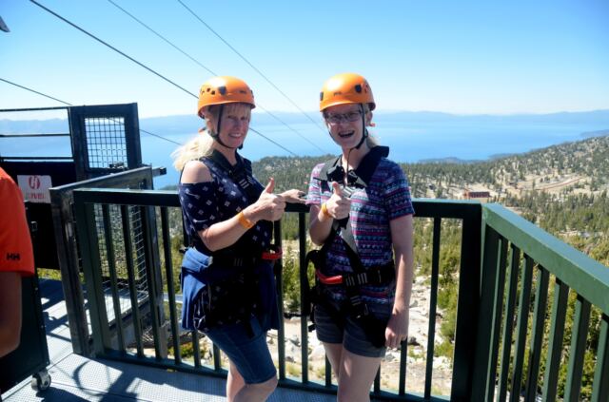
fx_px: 456
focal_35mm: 27
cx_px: 304
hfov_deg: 67.5
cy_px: 201
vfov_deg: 47.7
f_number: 5.6
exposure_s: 1/1250
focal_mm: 18
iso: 400
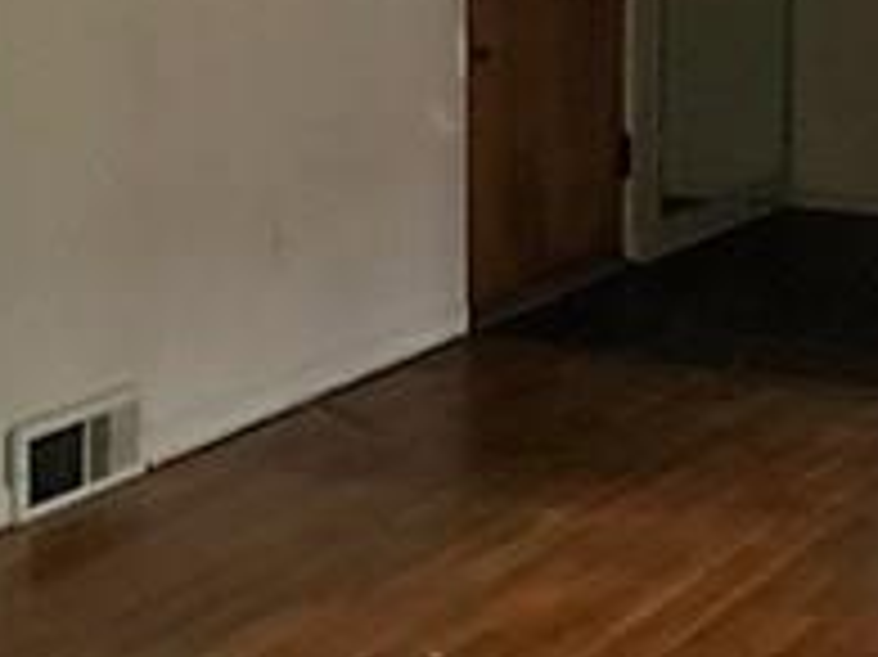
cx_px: 876
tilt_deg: -5.3
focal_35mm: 95
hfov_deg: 20.0
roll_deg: -2.0
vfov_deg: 15.2
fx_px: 2408
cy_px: -34
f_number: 2.2
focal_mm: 4.15
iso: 160
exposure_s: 1/30
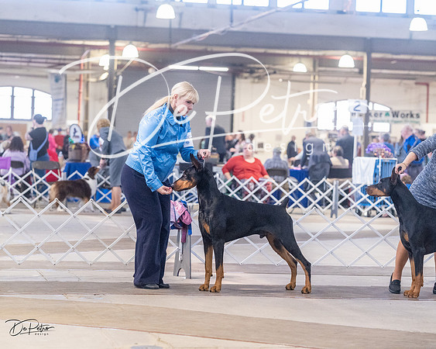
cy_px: 174
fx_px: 1453
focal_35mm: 113
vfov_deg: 13.7
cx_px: 218
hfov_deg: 17.1
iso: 6400
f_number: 3.5
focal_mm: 100
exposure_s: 1/320
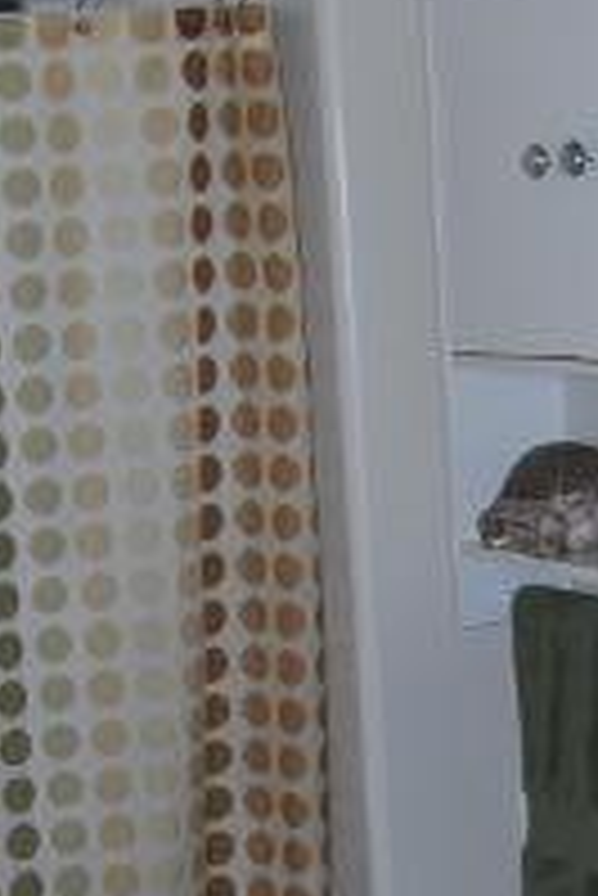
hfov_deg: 15.7
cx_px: 202
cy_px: 756
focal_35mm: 87
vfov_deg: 22.9
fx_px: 2164
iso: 200
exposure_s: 1/60
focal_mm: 18
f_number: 3.5
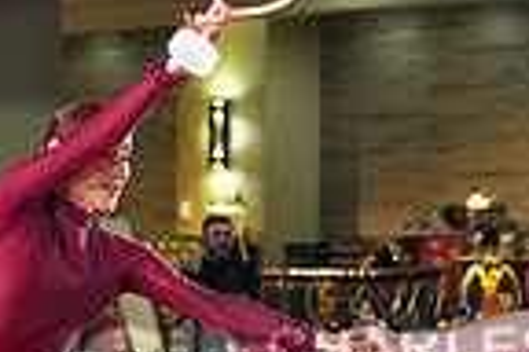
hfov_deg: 6.0
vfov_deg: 4.0
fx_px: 5025
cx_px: 445
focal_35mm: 342
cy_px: 383
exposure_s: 1/400
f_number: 5
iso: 6400
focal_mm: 85
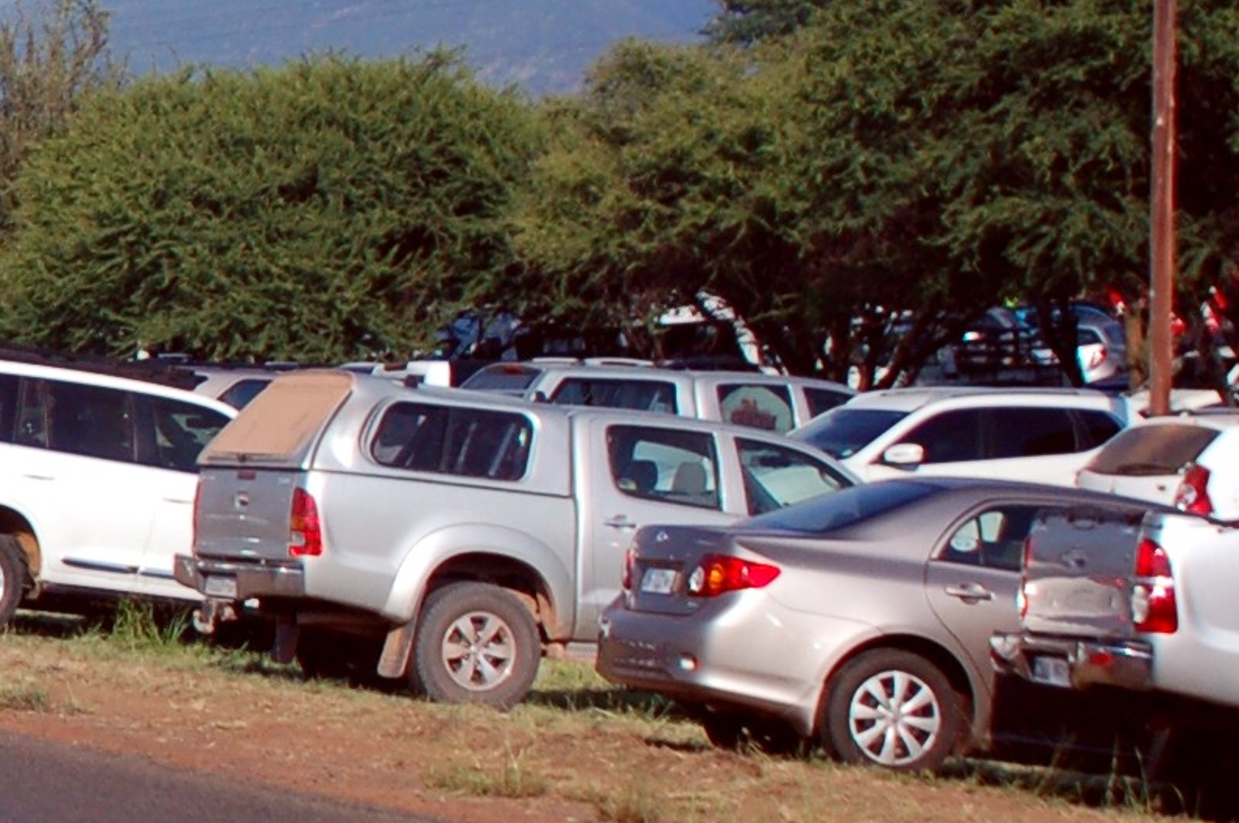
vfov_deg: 8.6
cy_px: 486
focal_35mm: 159
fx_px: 5465
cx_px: -1086
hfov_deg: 11.8
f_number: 5.6
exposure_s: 1/2000
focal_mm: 28
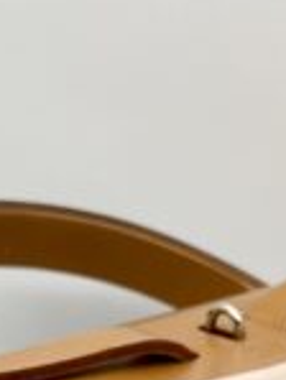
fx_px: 1969
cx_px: 393
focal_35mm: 179
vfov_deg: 10.6
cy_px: 594
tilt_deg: -27.4
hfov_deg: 8.2
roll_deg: -0.3
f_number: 1.5
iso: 32
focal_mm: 5.7
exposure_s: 1/143
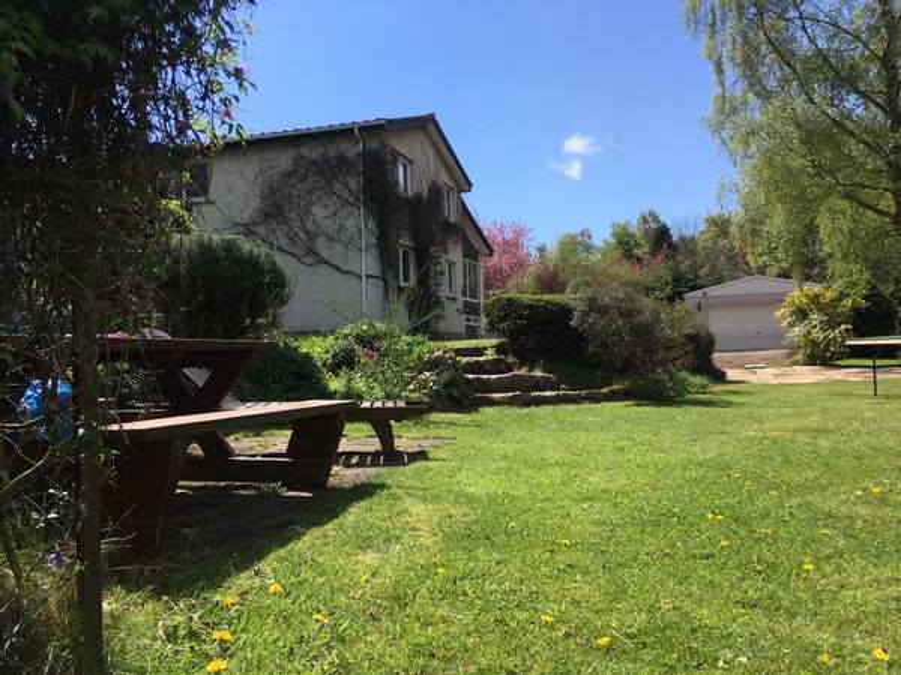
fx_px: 755
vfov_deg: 48.2
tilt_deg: -0.7
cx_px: 450
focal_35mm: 29
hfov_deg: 61.7
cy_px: 338
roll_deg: +2.9
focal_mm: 4.15
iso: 25
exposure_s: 1/1789
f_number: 2.2
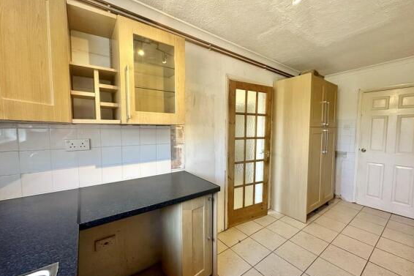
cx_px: 211
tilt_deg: -4.8
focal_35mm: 15
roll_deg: -0.2
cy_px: 142
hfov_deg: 100.4
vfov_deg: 77.3
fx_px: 172
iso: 160
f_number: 2.2
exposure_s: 1/99
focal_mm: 2.22
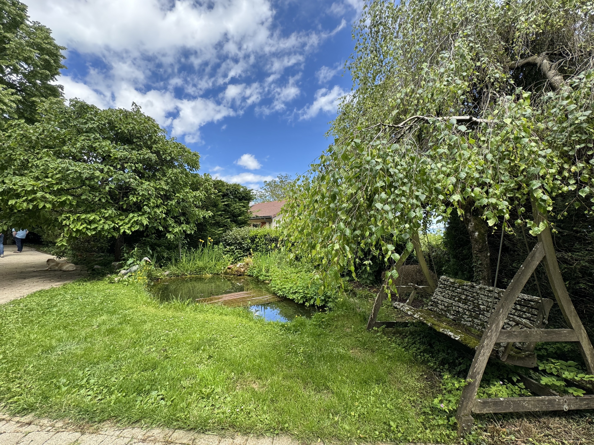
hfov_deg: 102.1
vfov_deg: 85.7
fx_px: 240
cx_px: 297
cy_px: 222
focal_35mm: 14
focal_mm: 2.22
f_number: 2.2
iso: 40
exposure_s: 1/479
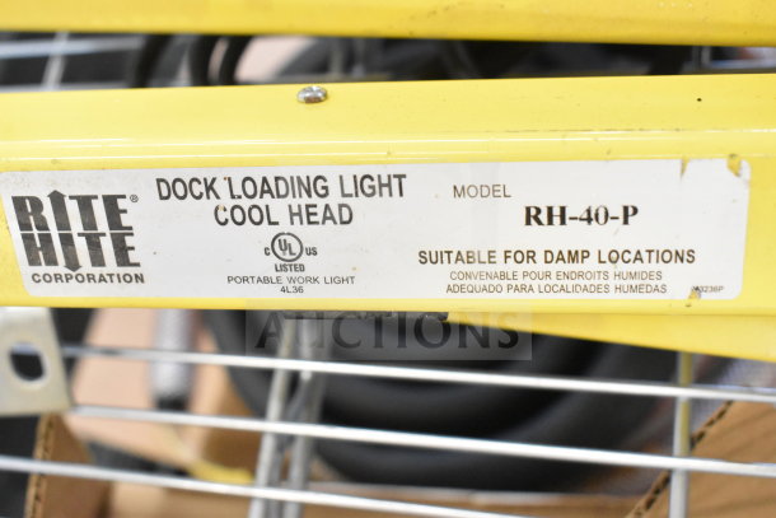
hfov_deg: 41.1
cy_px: 259
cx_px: 388
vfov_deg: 28.1
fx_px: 1035
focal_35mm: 48
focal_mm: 32
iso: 6400
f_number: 7.1
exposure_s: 1/200
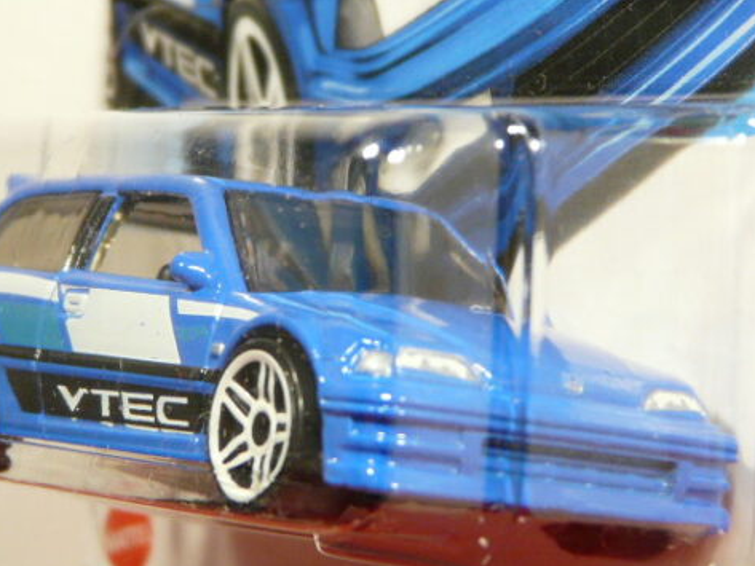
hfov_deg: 12.7
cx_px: 321
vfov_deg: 9.5
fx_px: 3403
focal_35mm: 156
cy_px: 242
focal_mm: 12.6
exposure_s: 1/50
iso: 200
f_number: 3.2
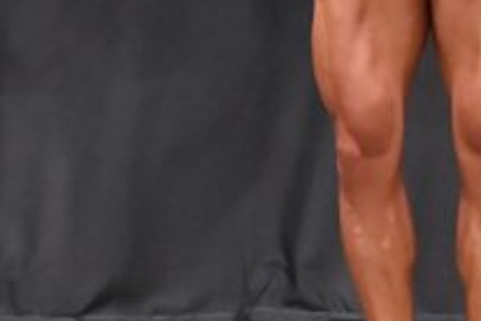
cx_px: 636
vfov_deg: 1.5
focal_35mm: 898
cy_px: -123
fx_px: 11997
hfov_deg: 2.3
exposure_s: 1/400
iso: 6400
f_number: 5.6
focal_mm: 160
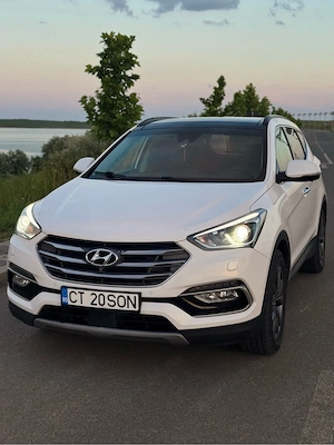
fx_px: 618
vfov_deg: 39.7
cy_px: 222
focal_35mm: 48
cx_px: 167
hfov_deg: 30.3
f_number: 1.78
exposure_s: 1/553
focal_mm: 6.76
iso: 64
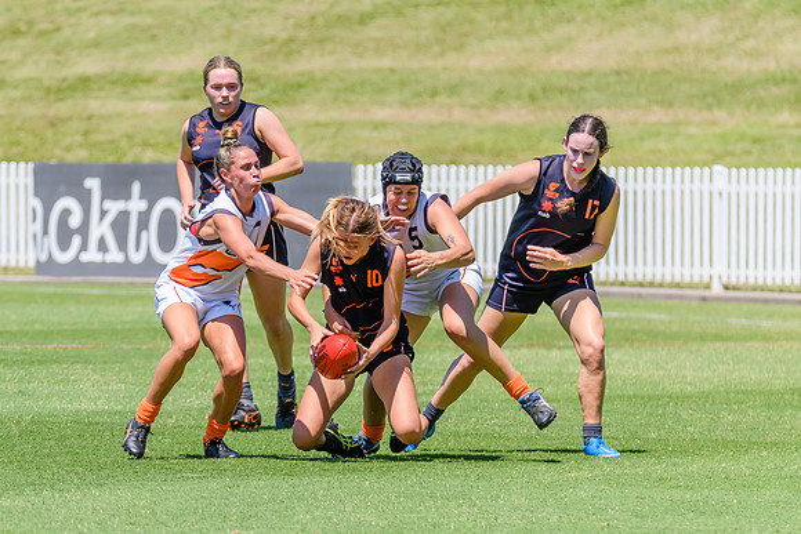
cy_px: 287
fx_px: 10927
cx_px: 316
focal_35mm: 491
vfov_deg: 2.8
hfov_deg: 4.2
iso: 800
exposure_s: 1/2000
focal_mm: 320
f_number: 8
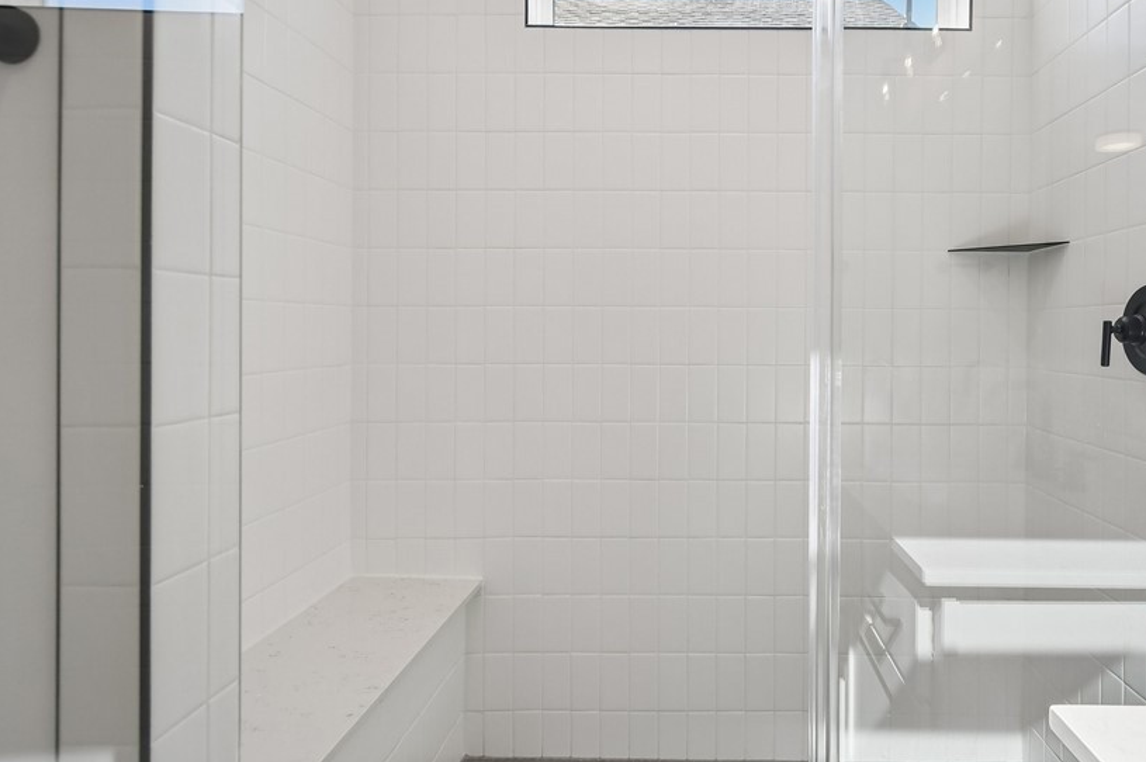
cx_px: 716
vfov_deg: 60.7
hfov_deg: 82.4
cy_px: 271
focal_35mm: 20
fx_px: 636
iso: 400
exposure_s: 1/400
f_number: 8
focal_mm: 10
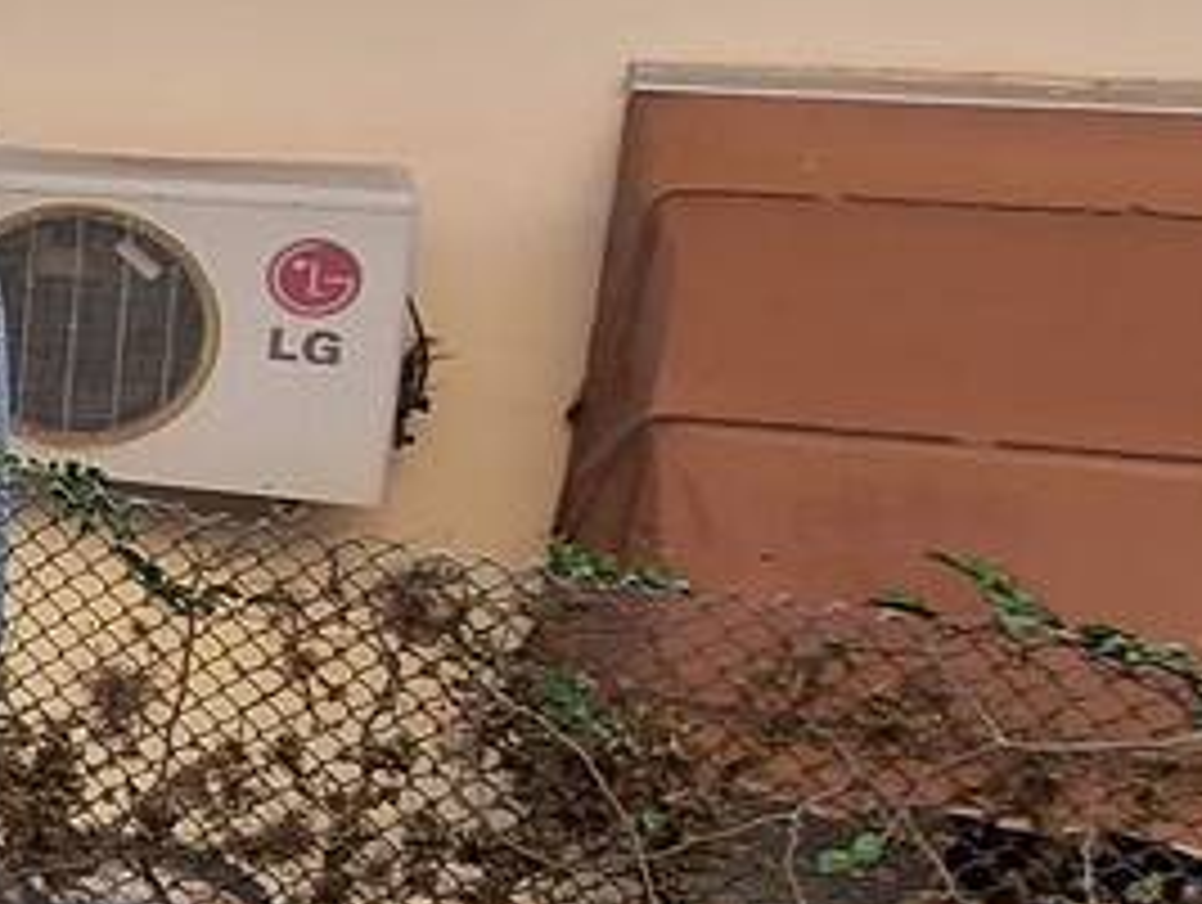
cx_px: -1328
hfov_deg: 17.5
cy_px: 234
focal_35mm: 70
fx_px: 2434
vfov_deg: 20.9
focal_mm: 1.74
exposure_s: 1/517
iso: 40
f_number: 2.2
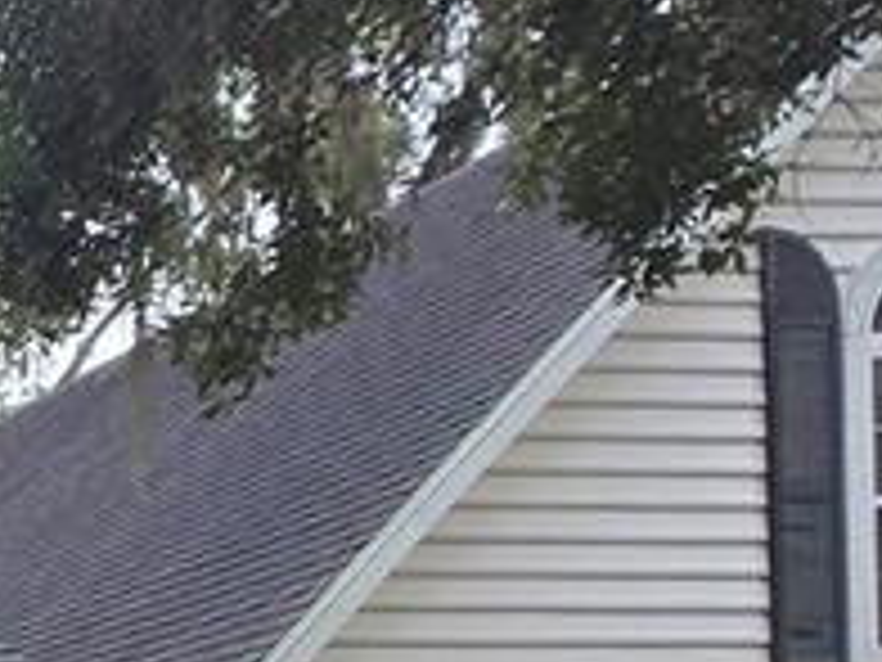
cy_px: 1045
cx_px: -1022
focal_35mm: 68
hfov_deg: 17.2
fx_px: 1733
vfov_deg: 18.6
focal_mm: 1.7
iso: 25
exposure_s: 1/134
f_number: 2.2
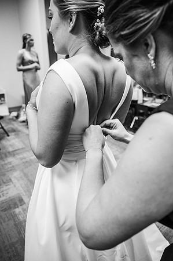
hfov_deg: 53.0
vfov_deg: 73.8
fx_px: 173
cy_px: 130
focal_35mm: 24
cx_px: 86
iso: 2000
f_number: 3.2
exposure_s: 1/320
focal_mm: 24
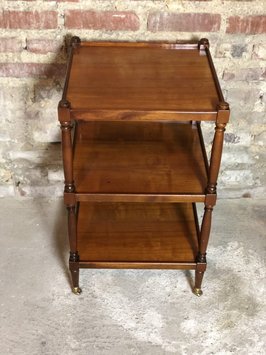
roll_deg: -1.5
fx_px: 533
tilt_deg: -36.6
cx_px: 133
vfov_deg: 36.8
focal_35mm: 52
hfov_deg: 28.0
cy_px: 178
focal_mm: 6
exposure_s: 1/9
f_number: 2.4
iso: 160
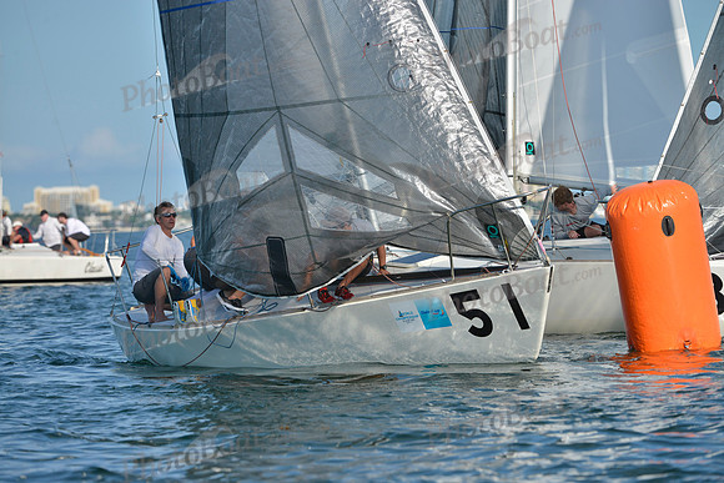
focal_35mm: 300
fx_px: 6034
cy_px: 242
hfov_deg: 6.9
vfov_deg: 4.6
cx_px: 362
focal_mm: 300
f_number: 7.1
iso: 200
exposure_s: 1/1000
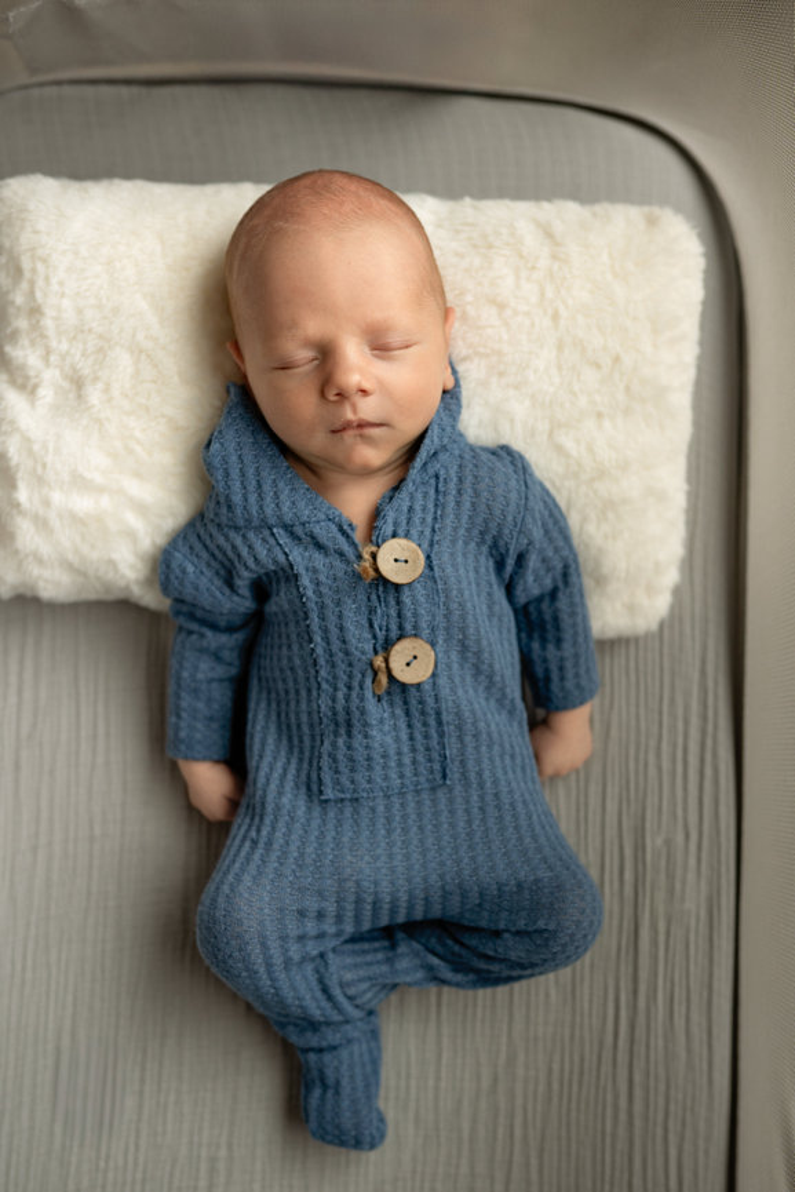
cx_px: 398
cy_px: 596
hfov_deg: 37.9
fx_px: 1159
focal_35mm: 35
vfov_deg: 54.4
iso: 200
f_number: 2.5
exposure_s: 1/250
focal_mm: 35
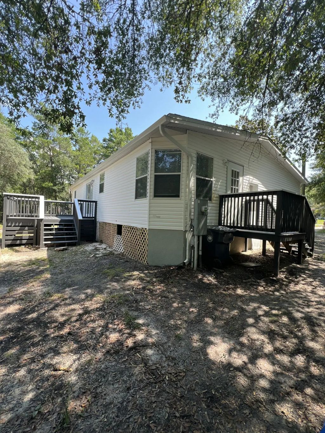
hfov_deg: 89.9
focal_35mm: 13
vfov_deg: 106.2
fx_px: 163
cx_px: 162
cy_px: 216
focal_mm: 1.57
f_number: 1.8
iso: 32
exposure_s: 1/160
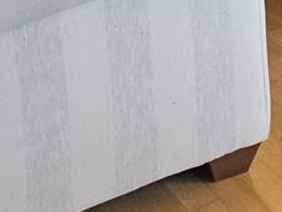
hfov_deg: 12.1
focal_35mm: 157
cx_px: 405
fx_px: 1280
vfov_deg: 8.1
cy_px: -428
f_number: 1.7
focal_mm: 6.3
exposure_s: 1/120
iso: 320
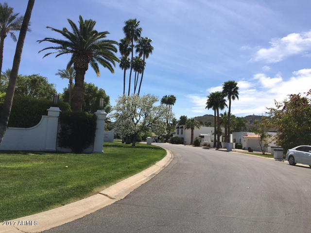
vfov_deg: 48.2
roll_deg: -2.9
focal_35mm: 29
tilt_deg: +4.9
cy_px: 116
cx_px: 156
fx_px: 261
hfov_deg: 61.7
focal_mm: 4.15
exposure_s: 1/2404
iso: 25
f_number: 2.2
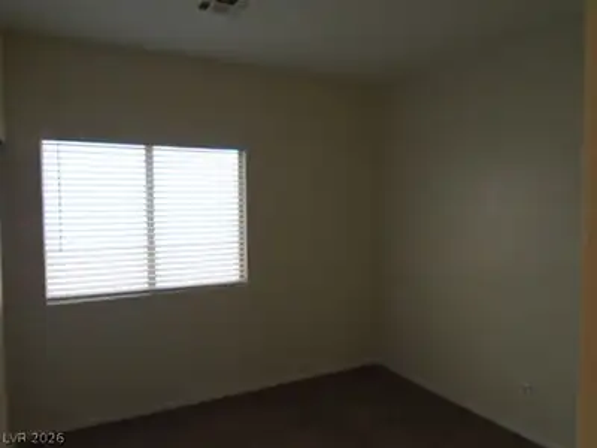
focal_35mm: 26
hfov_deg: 67.3
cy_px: 224
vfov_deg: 53.1
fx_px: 448
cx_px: 298
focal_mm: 4.6
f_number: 3.2
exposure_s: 1/30
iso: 250
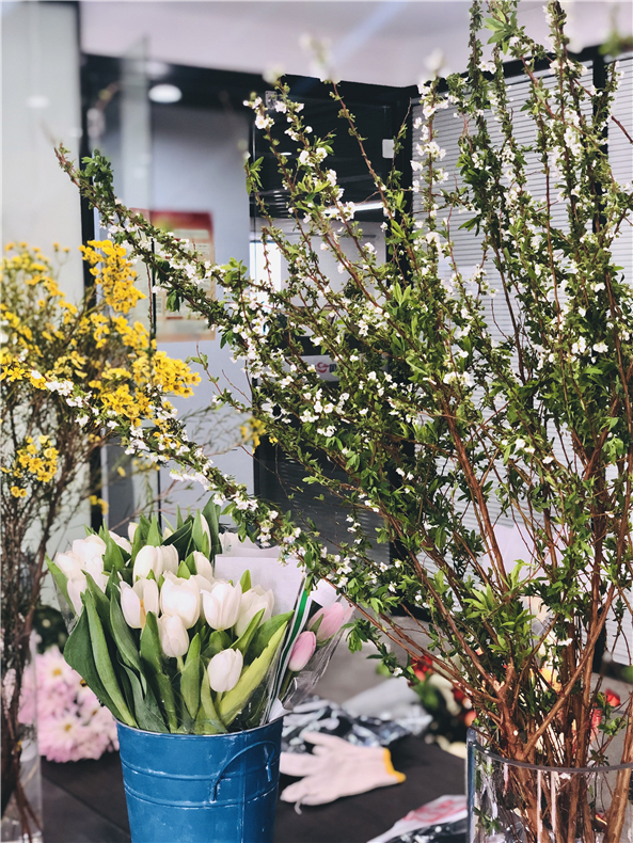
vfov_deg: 36.8
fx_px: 1267
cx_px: 316
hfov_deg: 28.0
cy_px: 422
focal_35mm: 52
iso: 100
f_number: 2.4
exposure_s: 1/50
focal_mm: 6
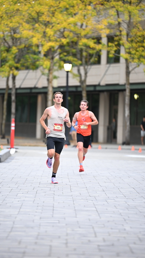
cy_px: 129
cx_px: 68
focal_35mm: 206
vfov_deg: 10.5
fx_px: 1408
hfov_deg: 5.9
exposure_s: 1/640
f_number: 2.8
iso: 1600
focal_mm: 195
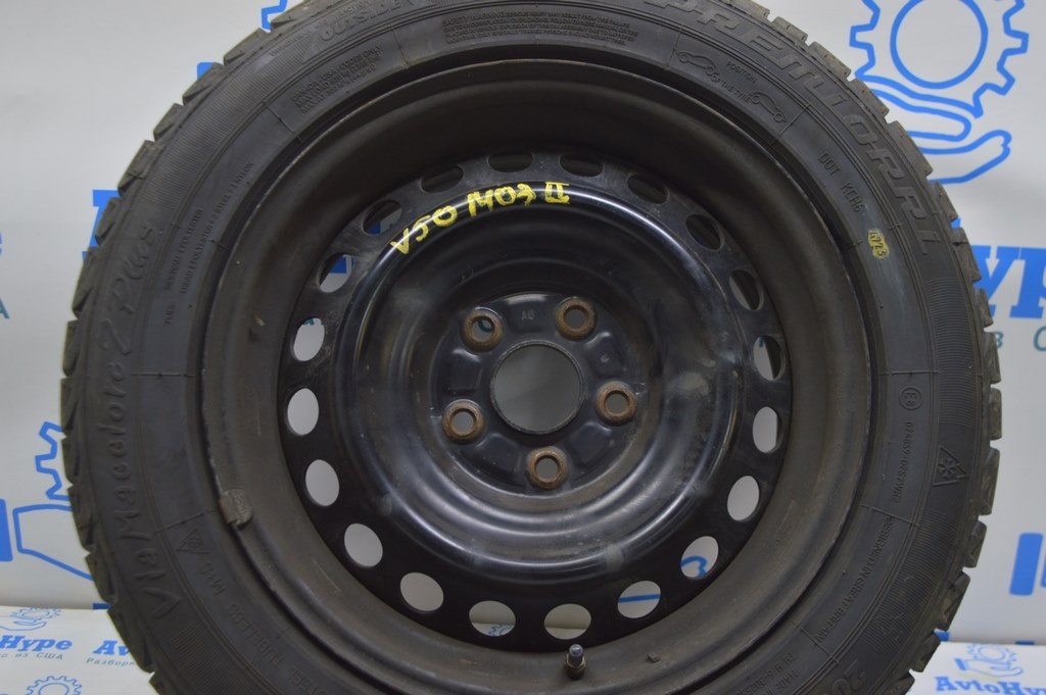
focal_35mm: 42
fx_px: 1219
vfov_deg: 31.8
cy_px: 348
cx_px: 523
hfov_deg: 46.4
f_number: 5.6
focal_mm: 28
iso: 400
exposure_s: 1/20
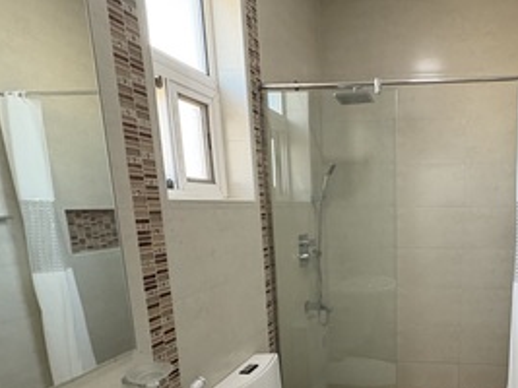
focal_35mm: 24
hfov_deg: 65.7
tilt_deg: -12.0
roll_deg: -0.7
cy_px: 267
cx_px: 408
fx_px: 359
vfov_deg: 55.3
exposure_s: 1/50
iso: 400
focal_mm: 2.22
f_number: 2.2
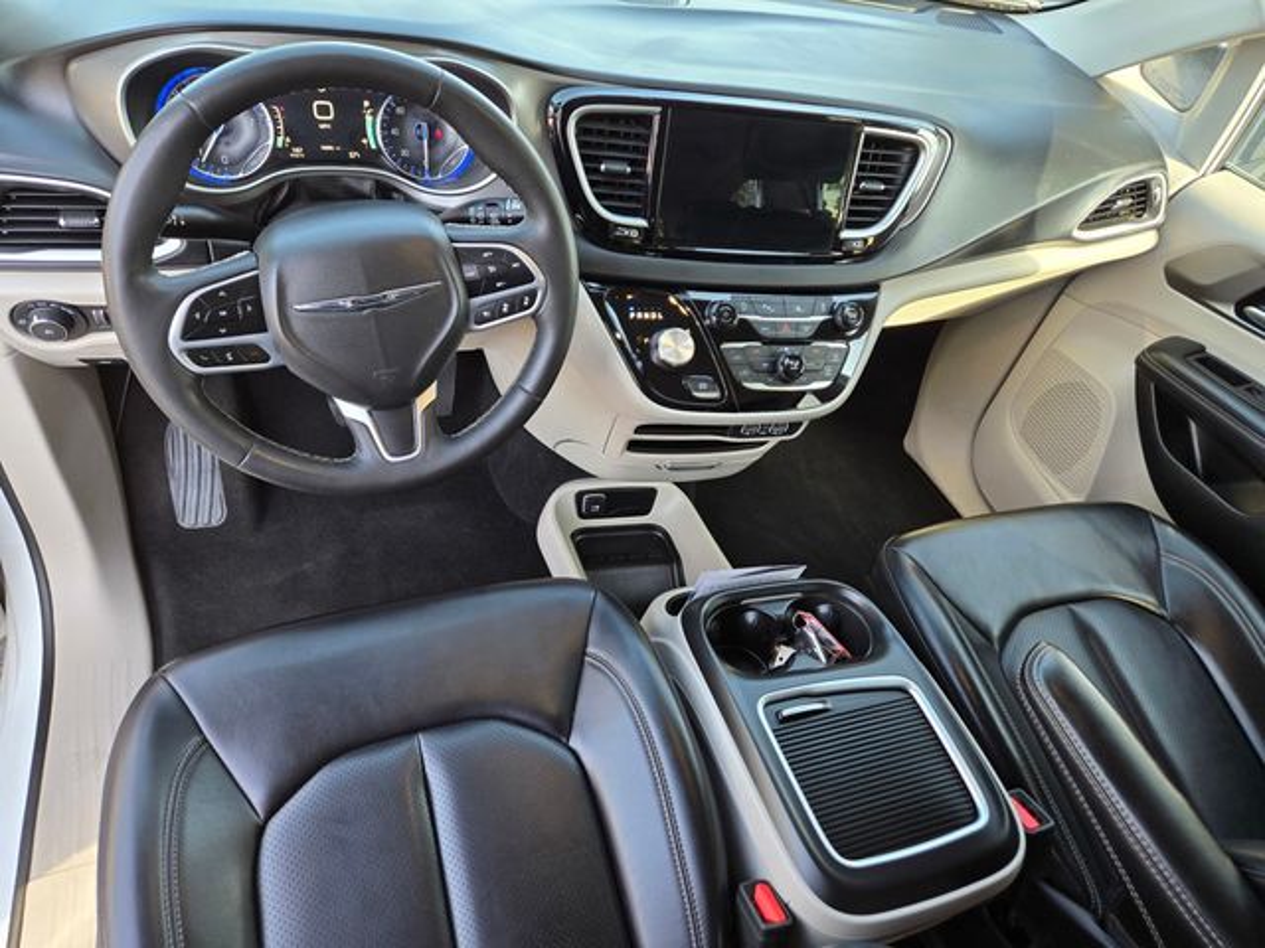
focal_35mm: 23
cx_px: 632
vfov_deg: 58.9
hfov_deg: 73.9
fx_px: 841
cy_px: 474
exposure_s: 1/120
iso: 80
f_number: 1.8
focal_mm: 5.4
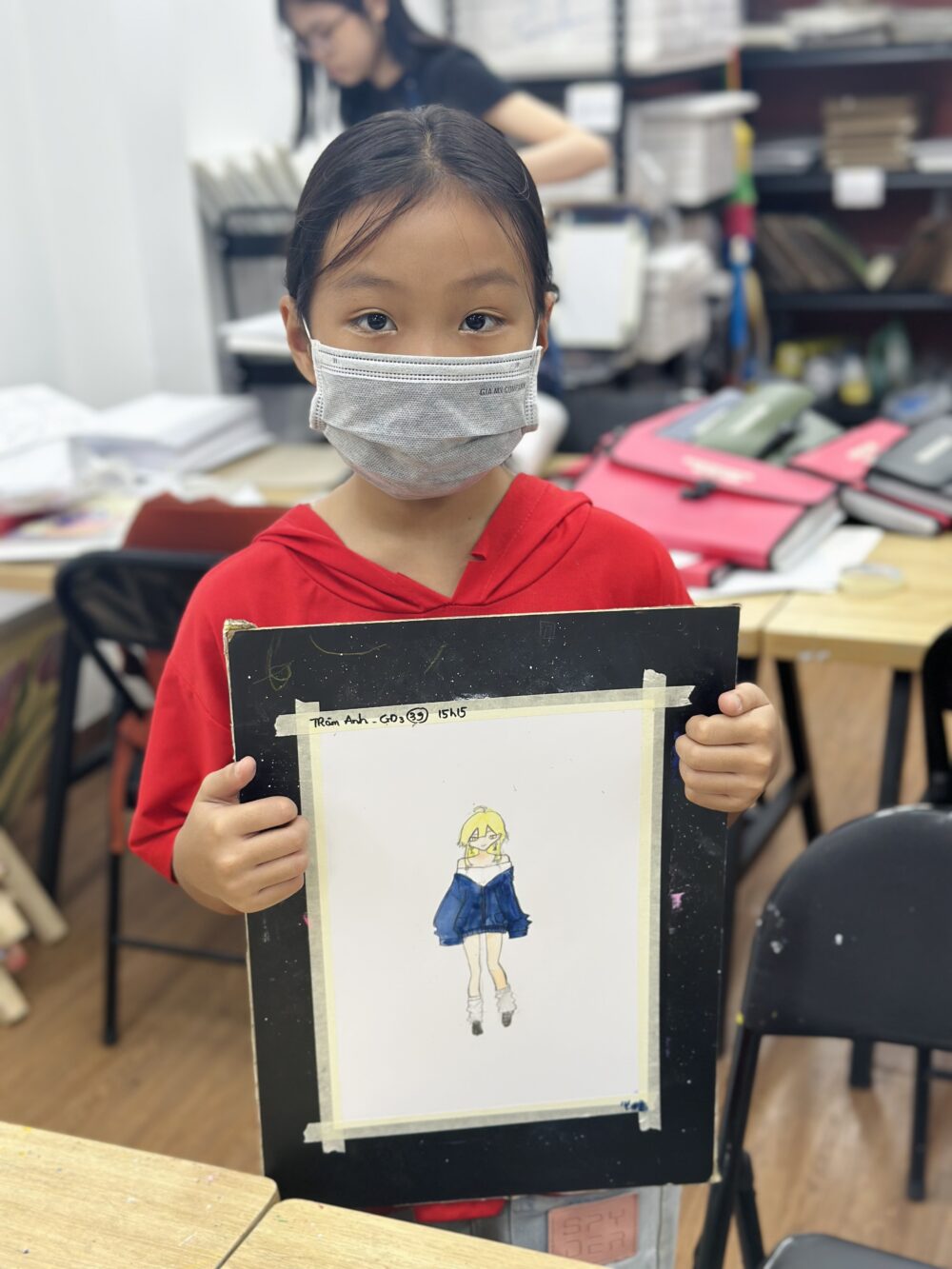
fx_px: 1760
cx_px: 476
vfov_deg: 39.7
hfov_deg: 30.3
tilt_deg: -18.4
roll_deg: +3.0
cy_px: 634
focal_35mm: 48
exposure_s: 1/190
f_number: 1.78
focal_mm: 6.86
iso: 80
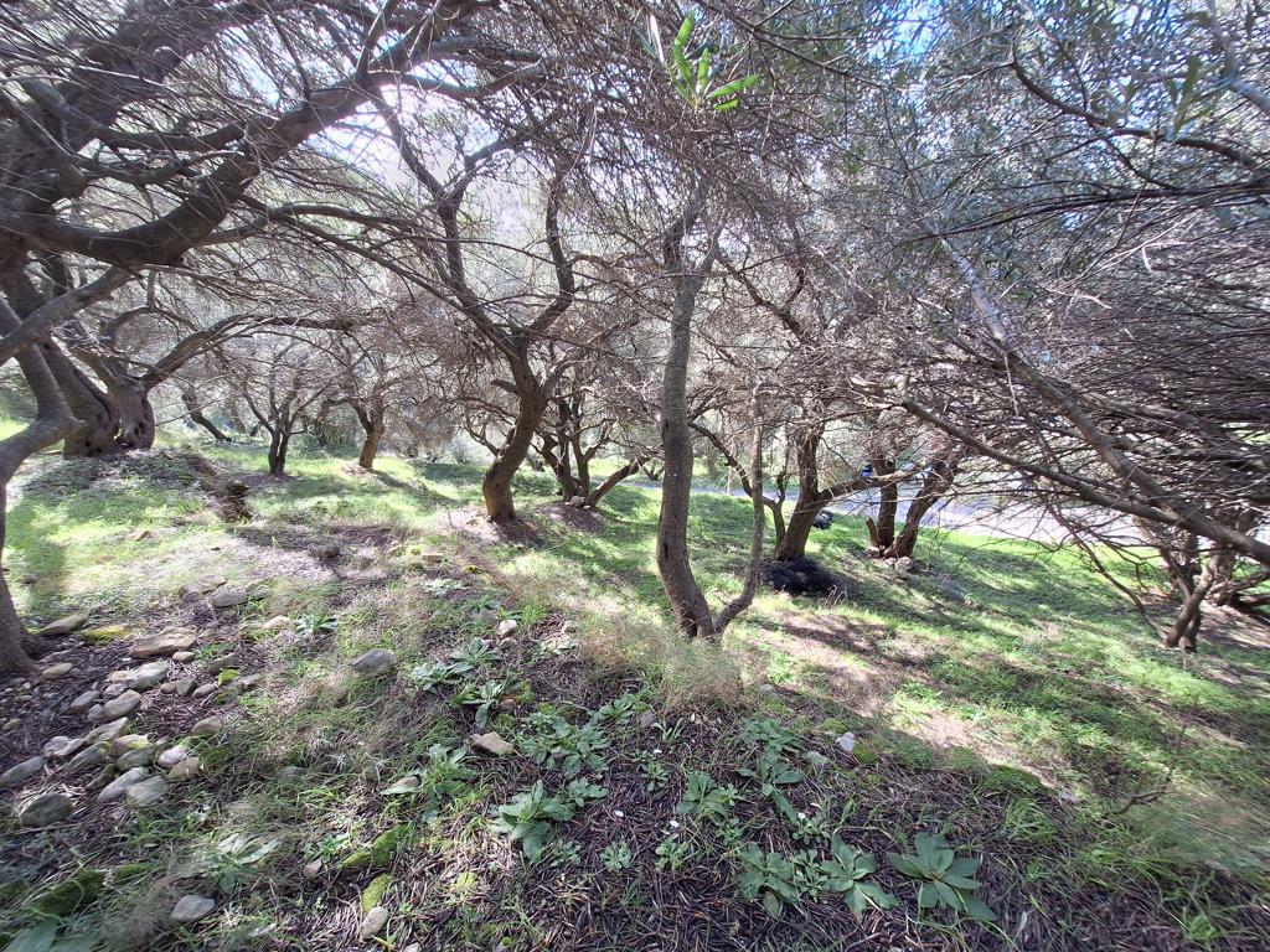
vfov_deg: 89.9
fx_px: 477
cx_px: 635
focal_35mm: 13
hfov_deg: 106.2
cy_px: 476
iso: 50
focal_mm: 1.74
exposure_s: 1/100
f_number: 2.2
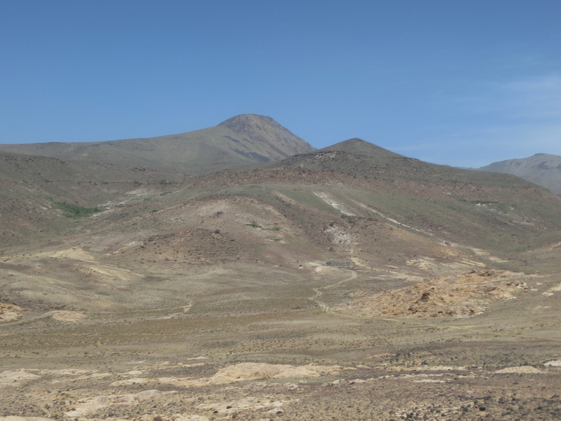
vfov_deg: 30.9
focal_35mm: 47
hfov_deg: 40.4
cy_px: 210
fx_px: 762
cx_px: 280
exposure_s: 1/160
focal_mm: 8.29
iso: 80
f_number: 10.7
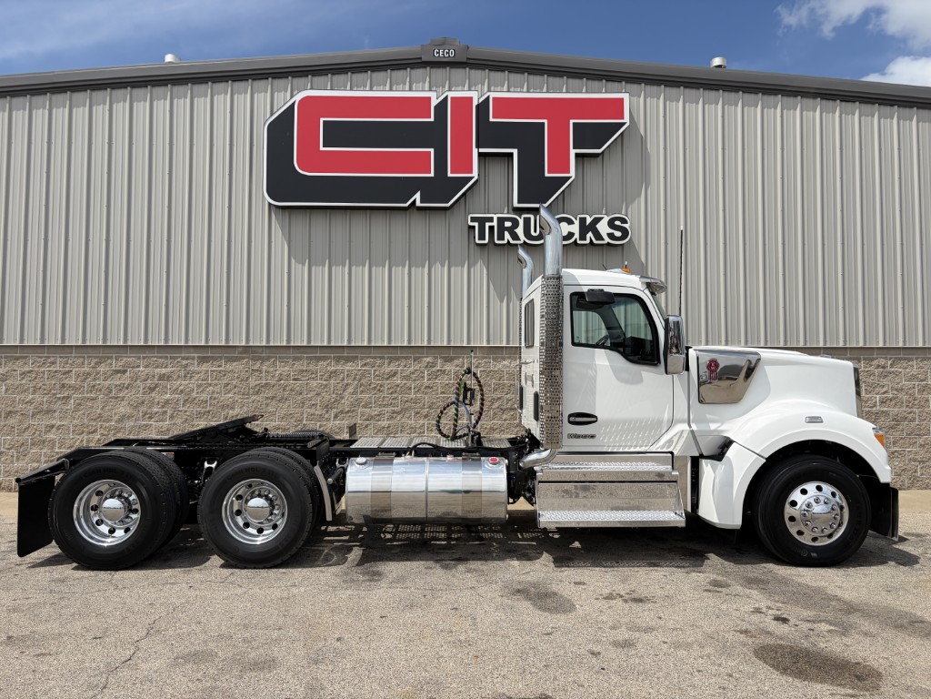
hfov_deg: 67.3
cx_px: 466
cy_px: 350
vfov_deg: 53.1
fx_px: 699
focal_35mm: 26
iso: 50
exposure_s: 1/4950
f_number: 1.6
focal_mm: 5.96
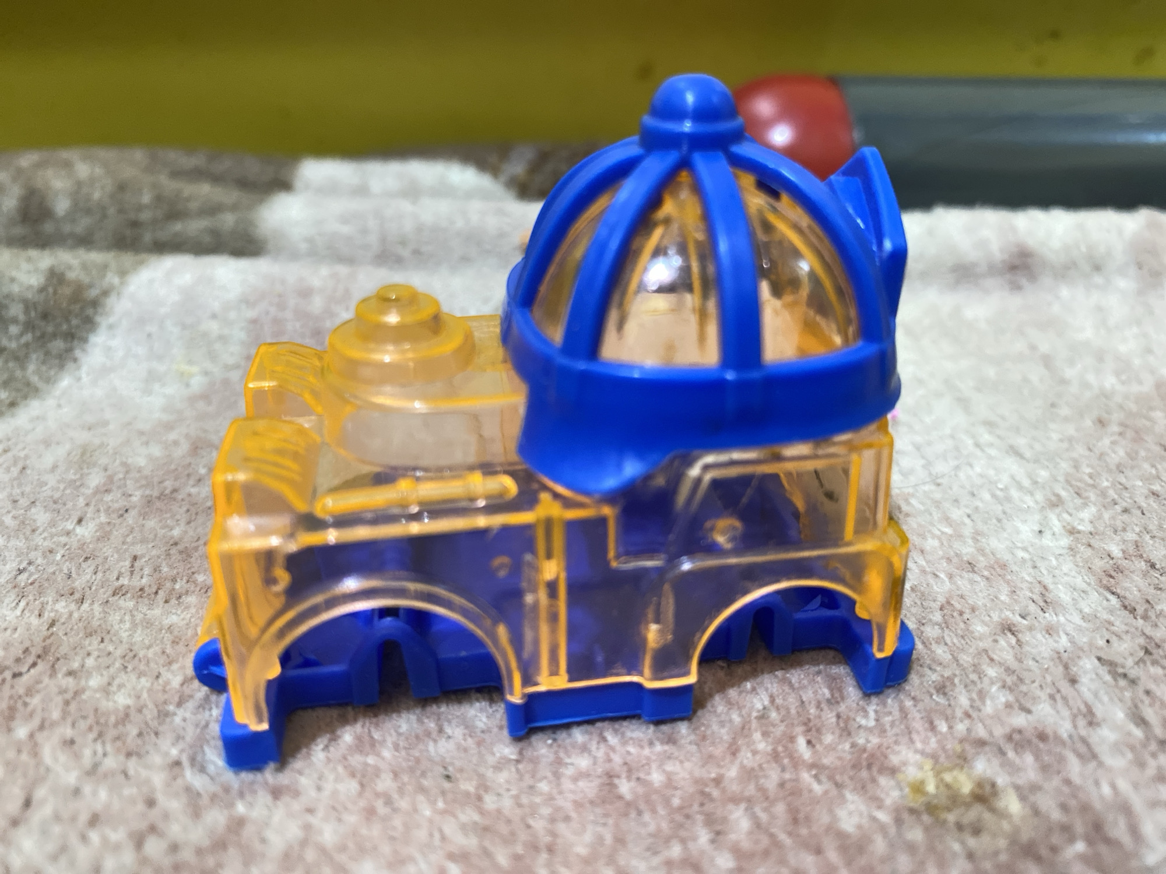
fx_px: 876
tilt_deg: -30.6
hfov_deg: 67.3
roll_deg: -0.5
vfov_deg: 53.1
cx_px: 583
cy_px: 437
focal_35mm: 26
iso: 1000
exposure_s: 1/23
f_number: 1.8
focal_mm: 4.25
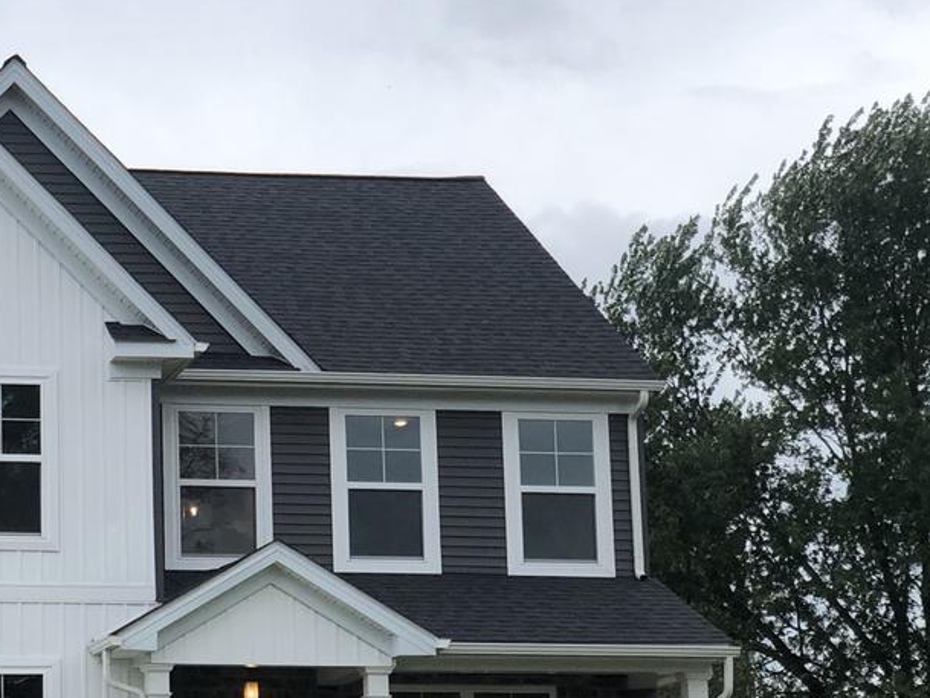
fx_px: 3305
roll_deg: +0.6
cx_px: -118
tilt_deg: +9.6
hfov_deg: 15.5
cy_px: 452
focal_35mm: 123
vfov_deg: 12.0
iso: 16
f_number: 2.4
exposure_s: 1/358
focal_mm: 6
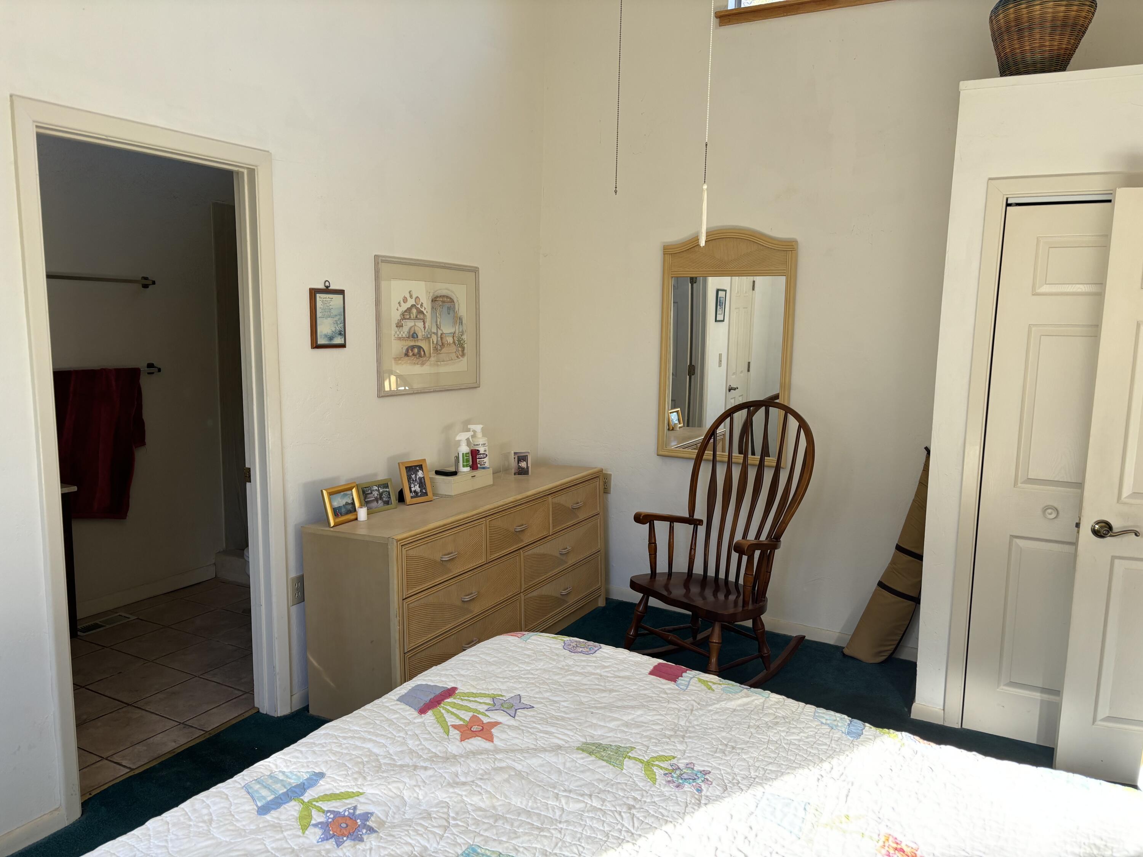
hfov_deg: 67.3
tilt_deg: -7.5
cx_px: 572
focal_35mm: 26
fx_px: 859
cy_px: 428
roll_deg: -1.4
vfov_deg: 53.1
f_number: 1.6
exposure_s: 1/121
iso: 80
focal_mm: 5.96
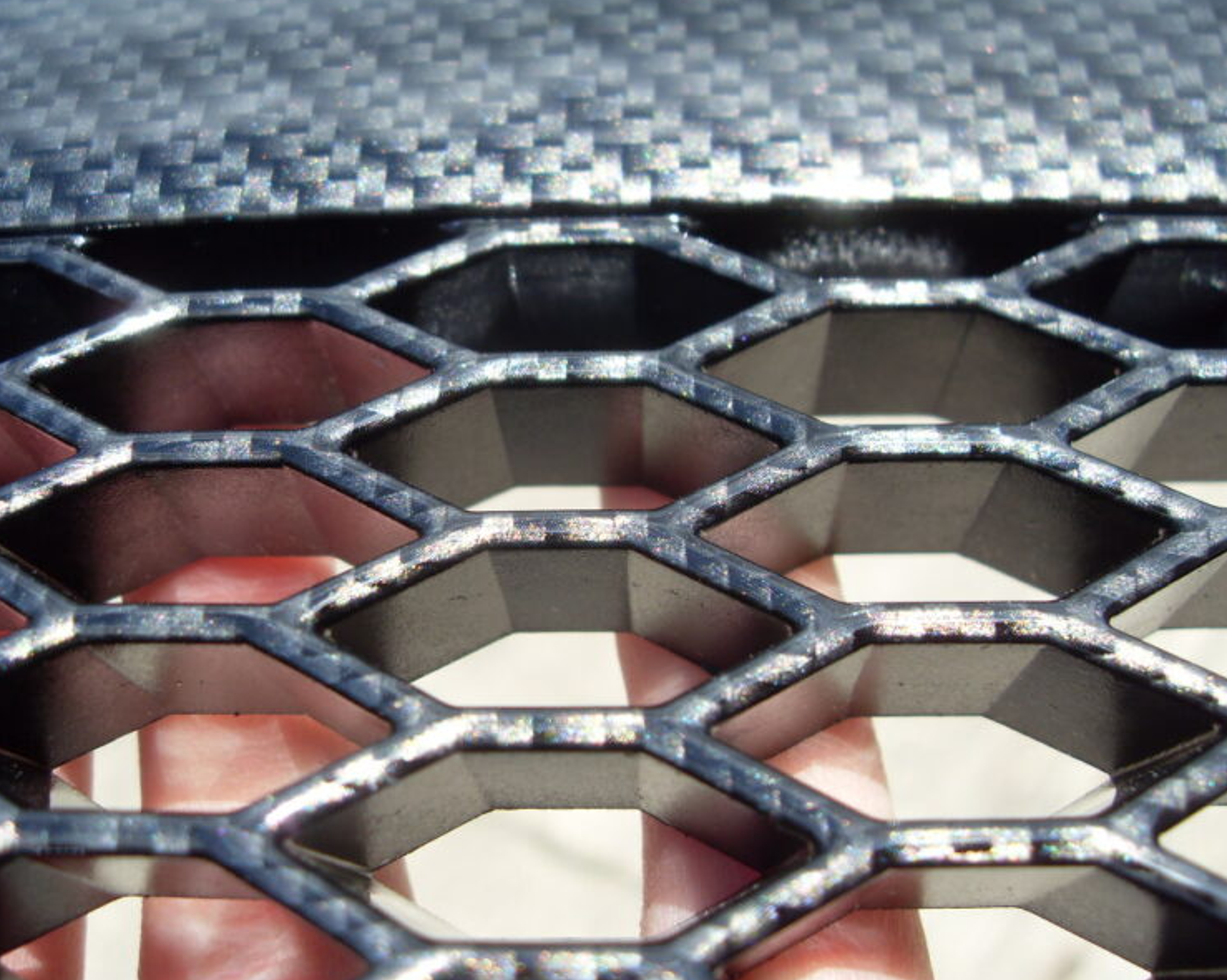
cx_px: 568
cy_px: 488
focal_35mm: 37
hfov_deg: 49.0
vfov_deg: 40.1
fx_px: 1343
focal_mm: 6.3
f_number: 2.8
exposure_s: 1/1000
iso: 80
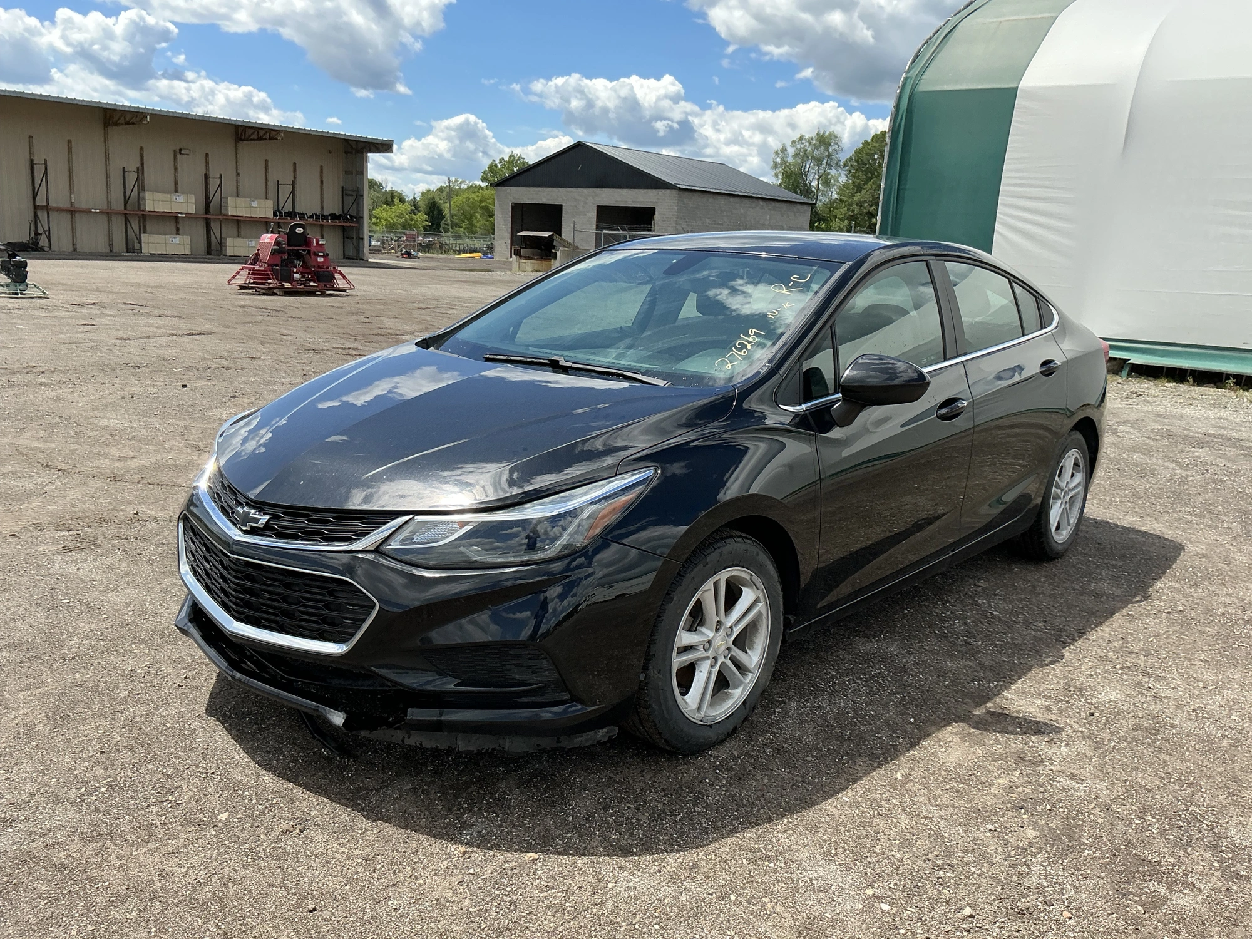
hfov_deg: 63.4
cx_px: 626
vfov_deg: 49.7
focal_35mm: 28
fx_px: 1013
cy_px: 470
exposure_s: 1/1279
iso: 25
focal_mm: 3
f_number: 1.8
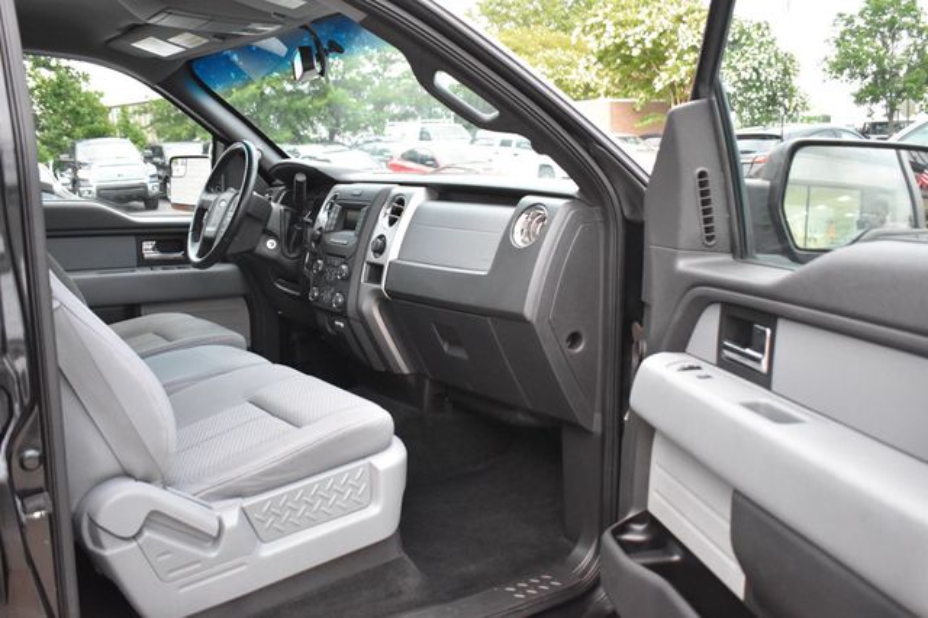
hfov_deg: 55.1
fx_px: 889
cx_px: 464
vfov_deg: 38.3
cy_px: 309
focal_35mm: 34
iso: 3200
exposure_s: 1/100
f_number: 3.8
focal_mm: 23
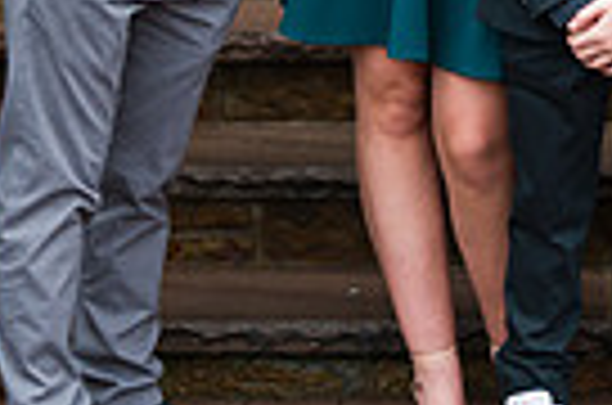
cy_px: -264
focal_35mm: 158
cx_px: 638
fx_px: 2680
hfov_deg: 12.8
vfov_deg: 8.4
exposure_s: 1/500
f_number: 4
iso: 320
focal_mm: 35
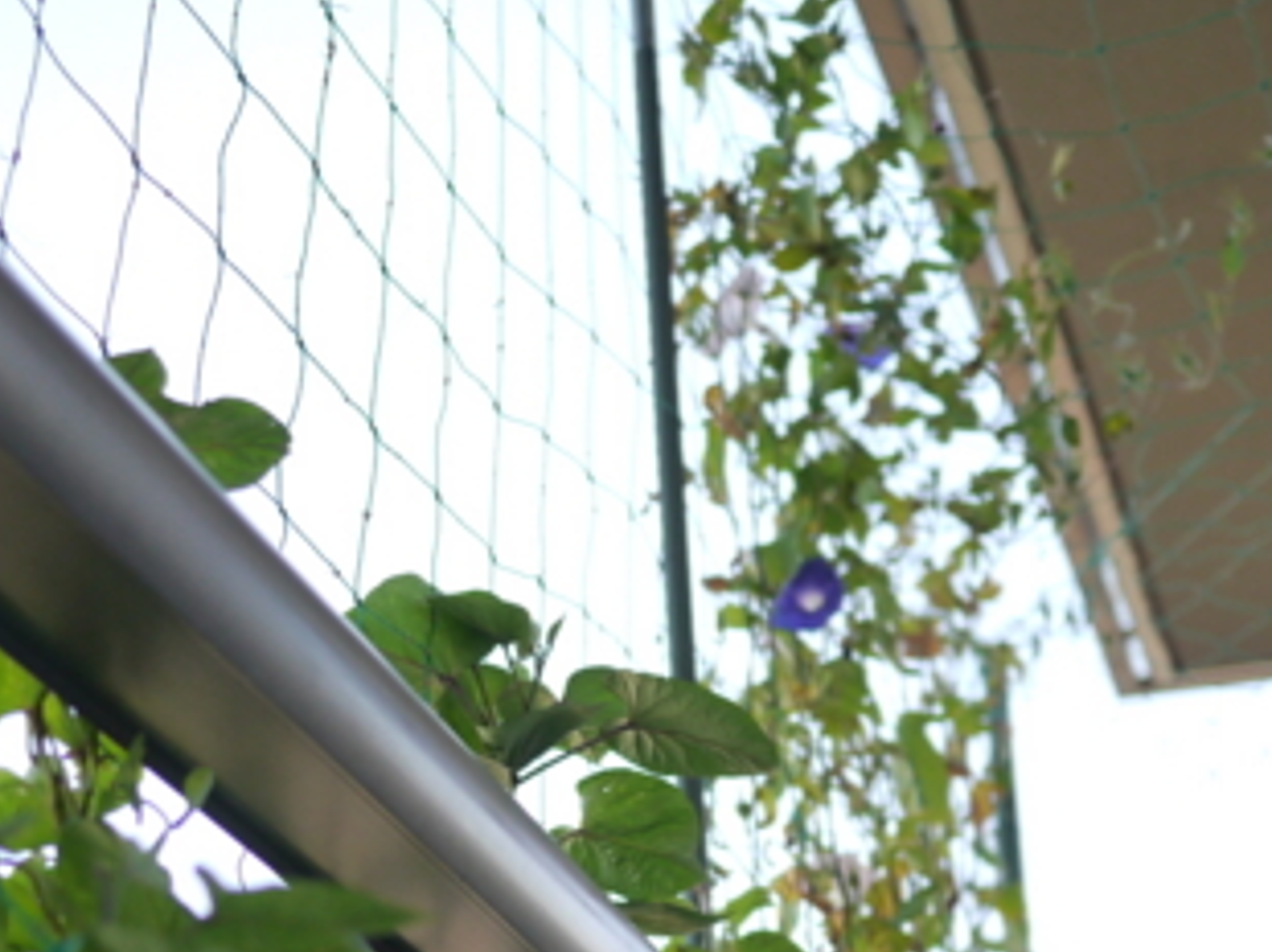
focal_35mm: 93
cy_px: 833
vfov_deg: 15.7
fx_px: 3415
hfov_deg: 20.8
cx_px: 201
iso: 160
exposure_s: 1/1000
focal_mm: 20
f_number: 1.8
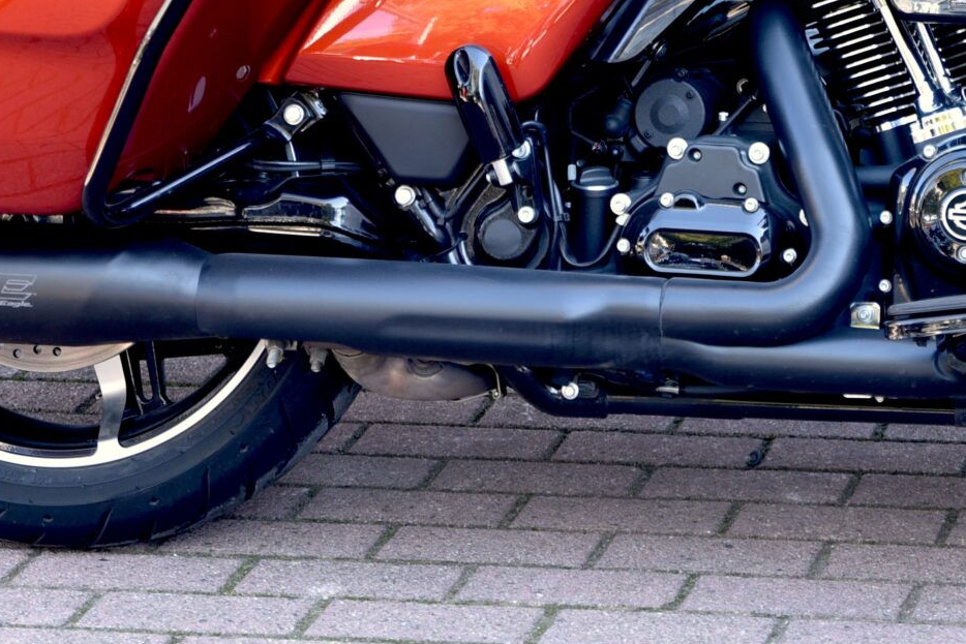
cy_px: -136
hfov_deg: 12.0
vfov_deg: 8.0
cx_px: 815
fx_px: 4562
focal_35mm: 170
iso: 200
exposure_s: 1/60
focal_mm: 62
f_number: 3.2
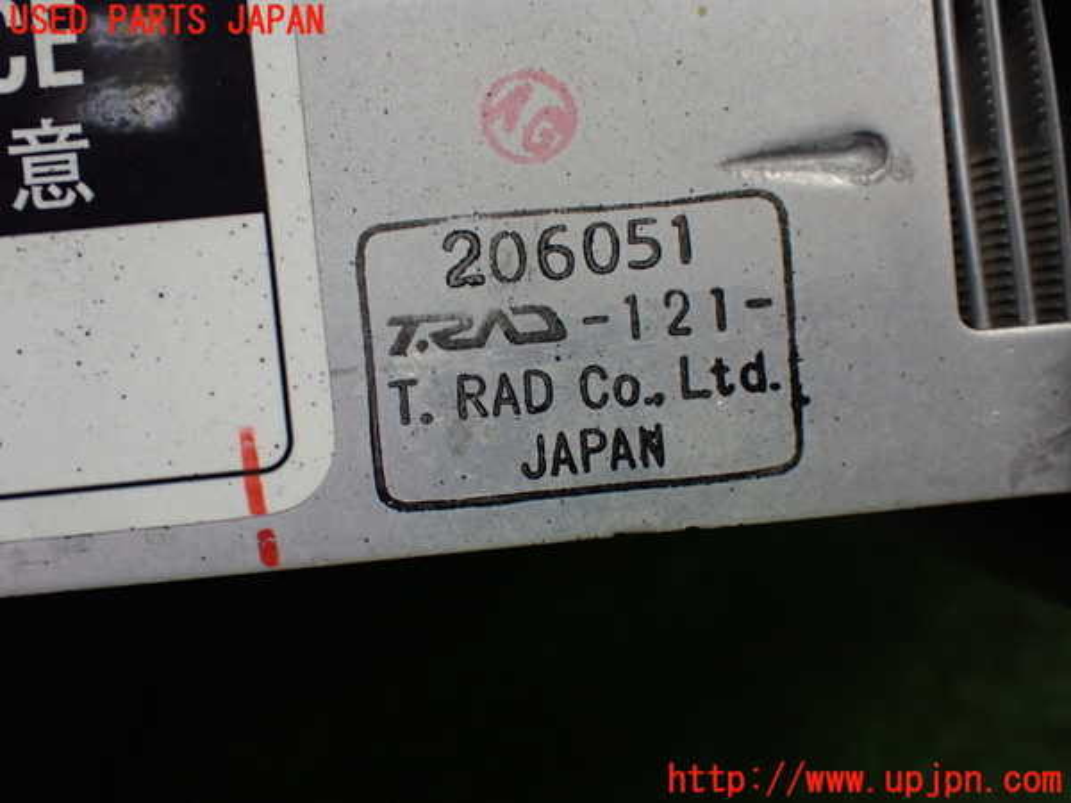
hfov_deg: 40.4
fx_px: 1454
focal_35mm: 47
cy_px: 402
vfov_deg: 30.9
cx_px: 536
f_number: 3.1
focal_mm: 8.4
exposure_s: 1/200
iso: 500
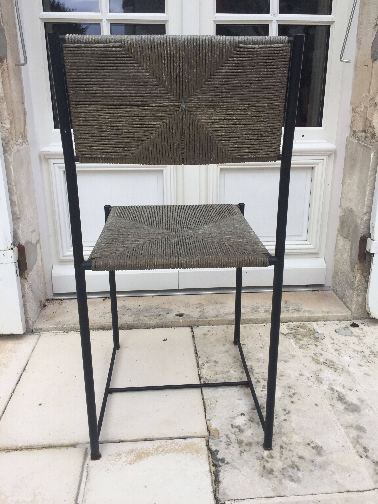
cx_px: 189
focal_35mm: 29
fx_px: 422
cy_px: 252
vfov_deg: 61.7
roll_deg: -0.4
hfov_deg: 48.2
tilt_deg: -14.8
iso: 32
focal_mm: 4.15
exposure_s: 1/384
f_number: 2.2
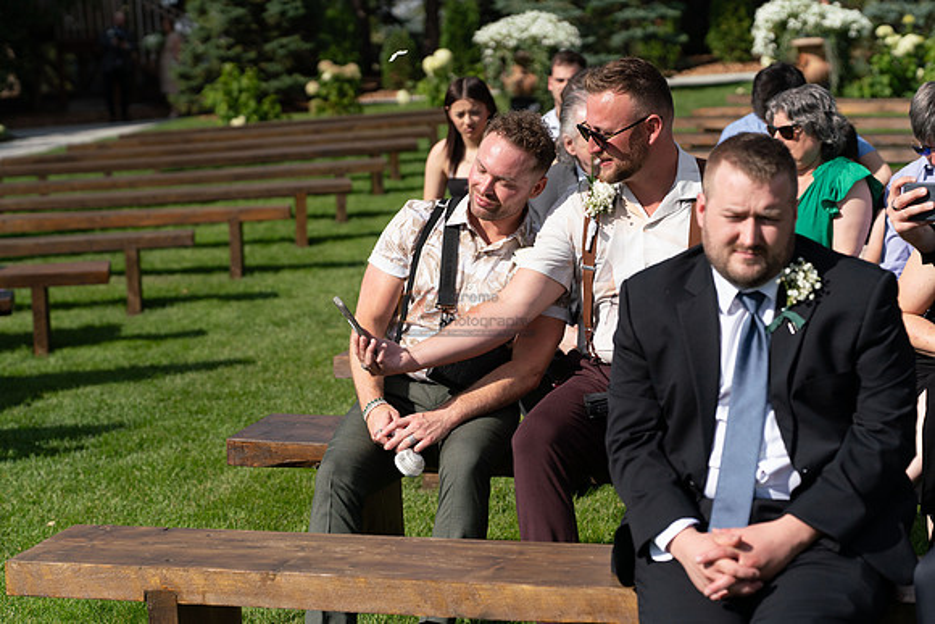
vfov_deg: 16.5
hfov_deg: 24.5
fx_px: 2156
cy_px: 312
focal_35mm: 83
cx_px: 468
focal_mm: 83
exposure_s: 1/4000
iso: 400
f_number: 4
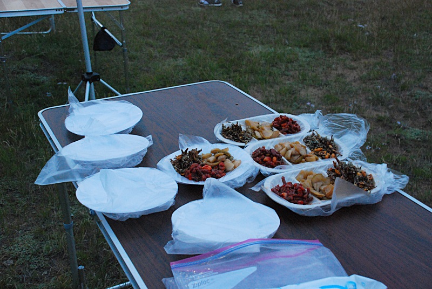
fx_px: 577
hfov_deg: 41.1
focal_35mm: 48
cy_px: 144
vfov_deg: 28.2
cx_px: 216
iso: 1600
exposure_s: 1/25
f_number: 6.3
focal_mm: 32
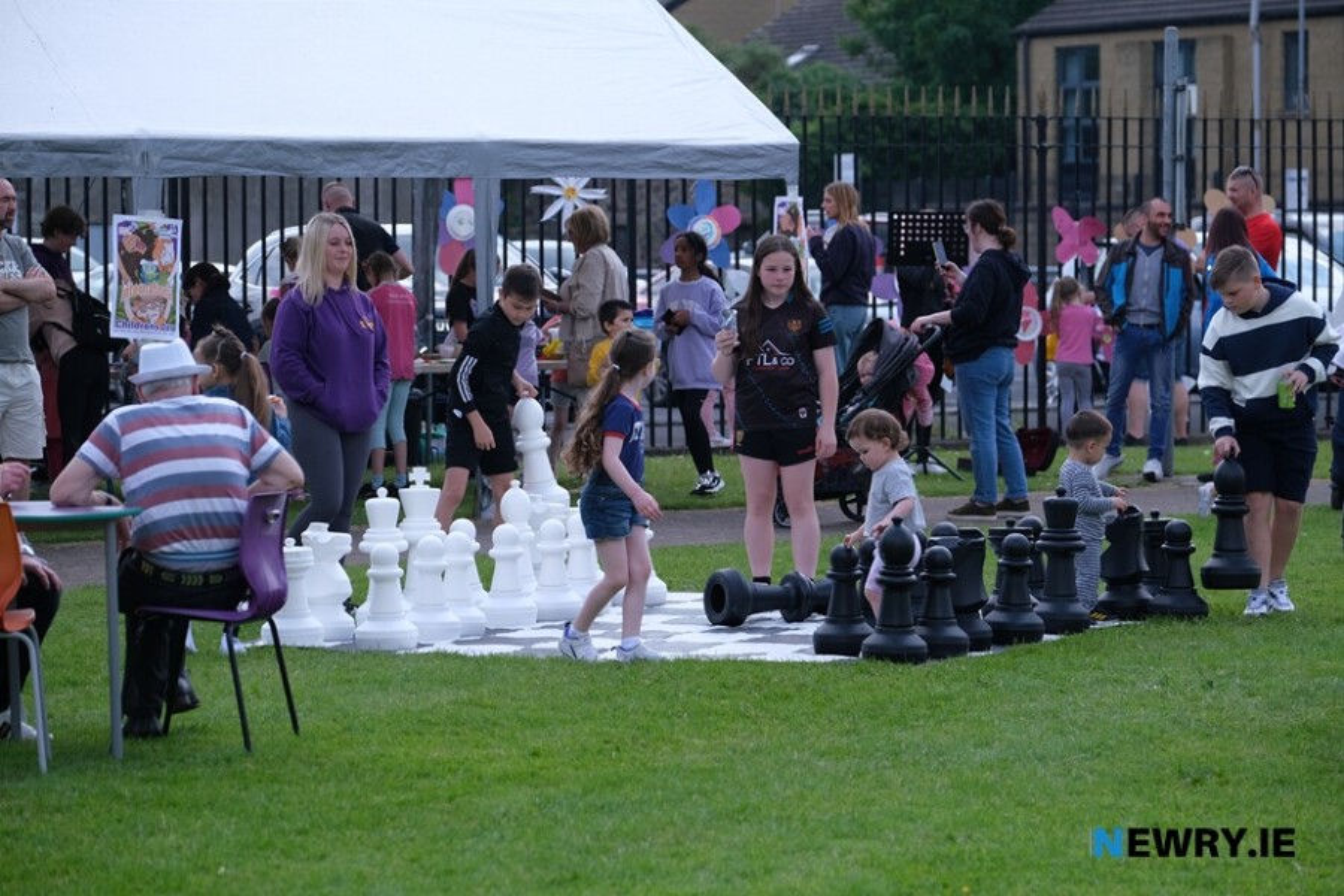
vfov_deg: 10.9
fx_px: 4704
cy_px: 448
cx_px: 672
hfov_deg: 16.3
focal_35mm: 126
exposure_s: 1/2500
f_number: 3.2
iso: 400
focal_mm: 83.8
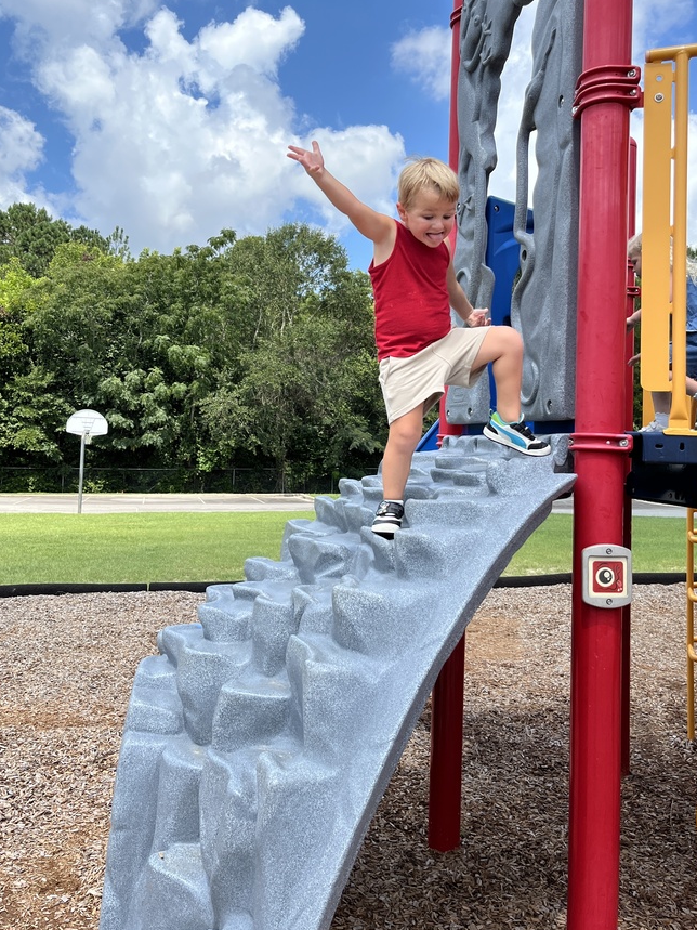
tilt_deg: +3.0
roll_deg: -1.4
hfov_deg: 45.4
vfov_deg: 58.2
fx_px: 832
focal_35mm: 31
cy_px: 403
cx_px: 343
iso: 50
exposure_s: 1/2358
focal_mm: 5.1
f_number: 1.6
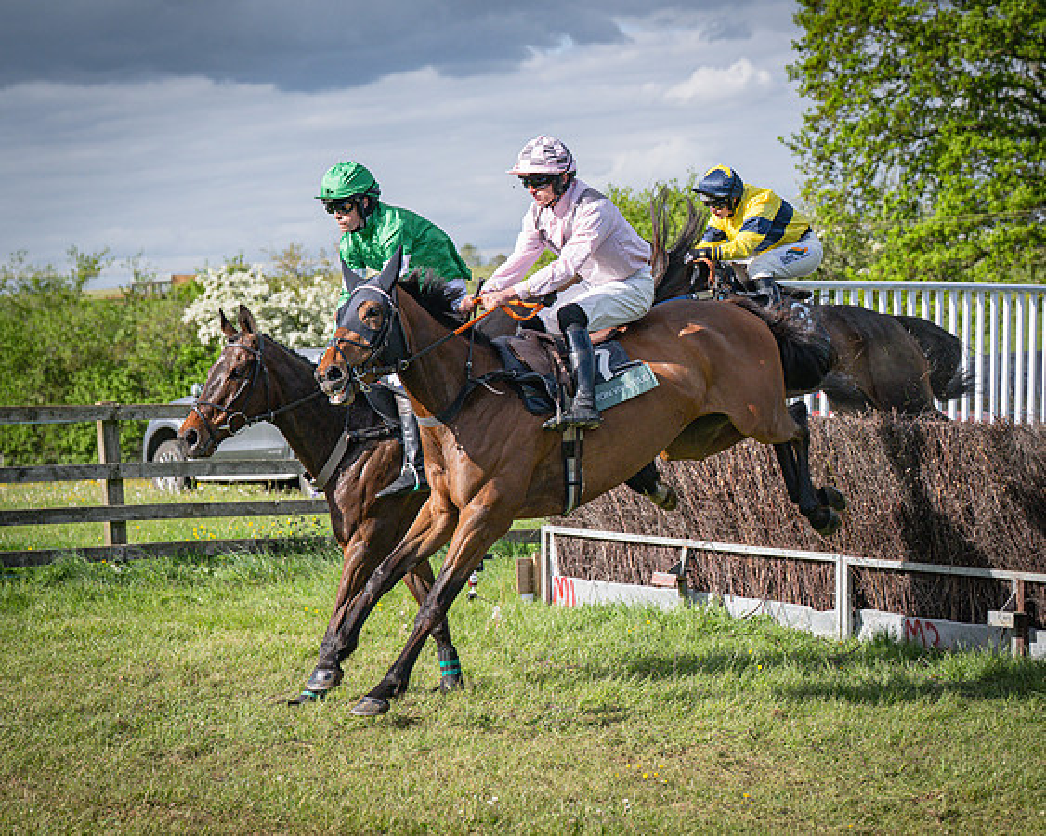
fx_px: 3432
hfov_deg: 17.3
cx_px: 563
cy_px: 352
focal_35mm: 111
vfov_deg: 13.9
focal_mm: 72
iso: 400
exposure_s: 1/4000
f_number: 4
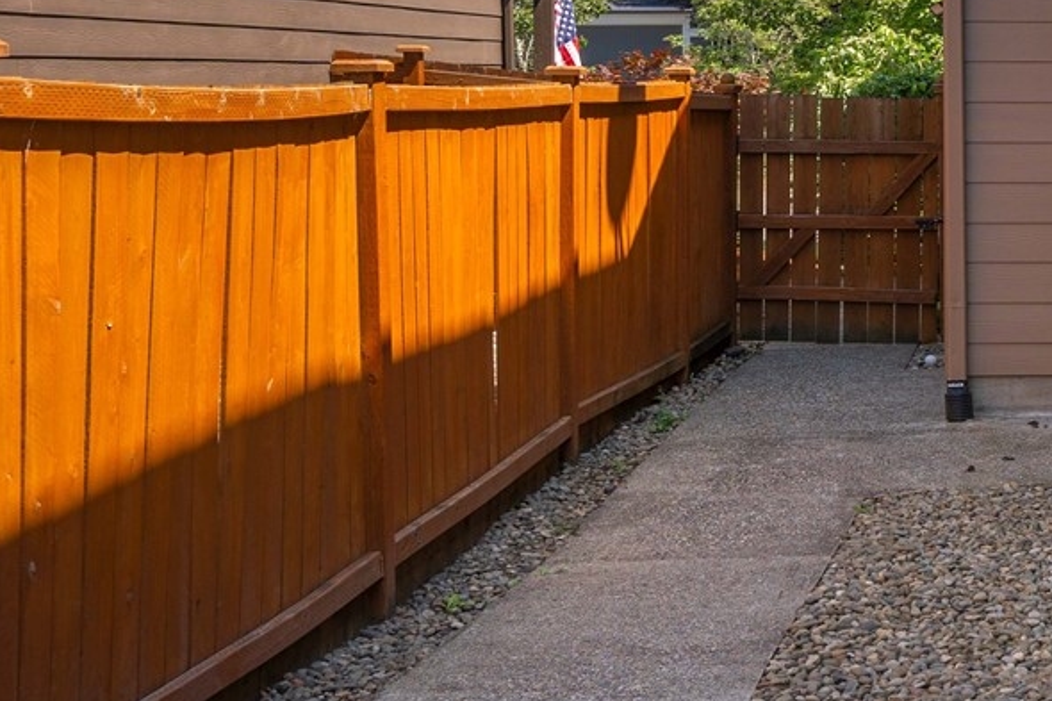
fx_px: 2016
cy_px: 40
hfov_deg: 27.0
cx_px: 1140
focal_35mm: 69
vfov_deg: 19.3
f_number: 7.1
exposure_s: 1/160
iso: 125
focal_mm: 24
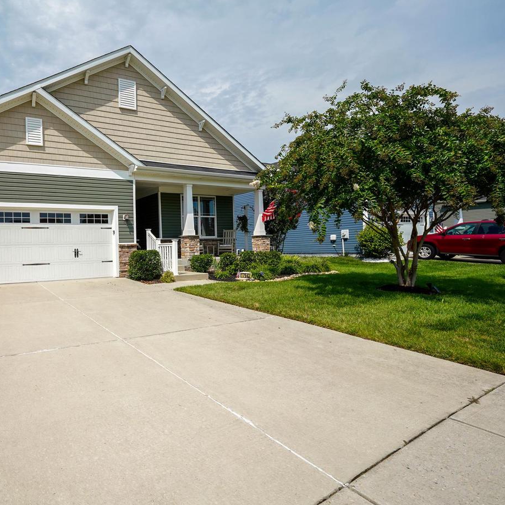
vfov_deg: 74.8
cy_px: 252
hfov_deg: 70.0
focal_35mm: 20
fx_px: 330
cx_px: 129
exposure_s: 1/320
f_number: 8
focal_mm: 10
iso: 125
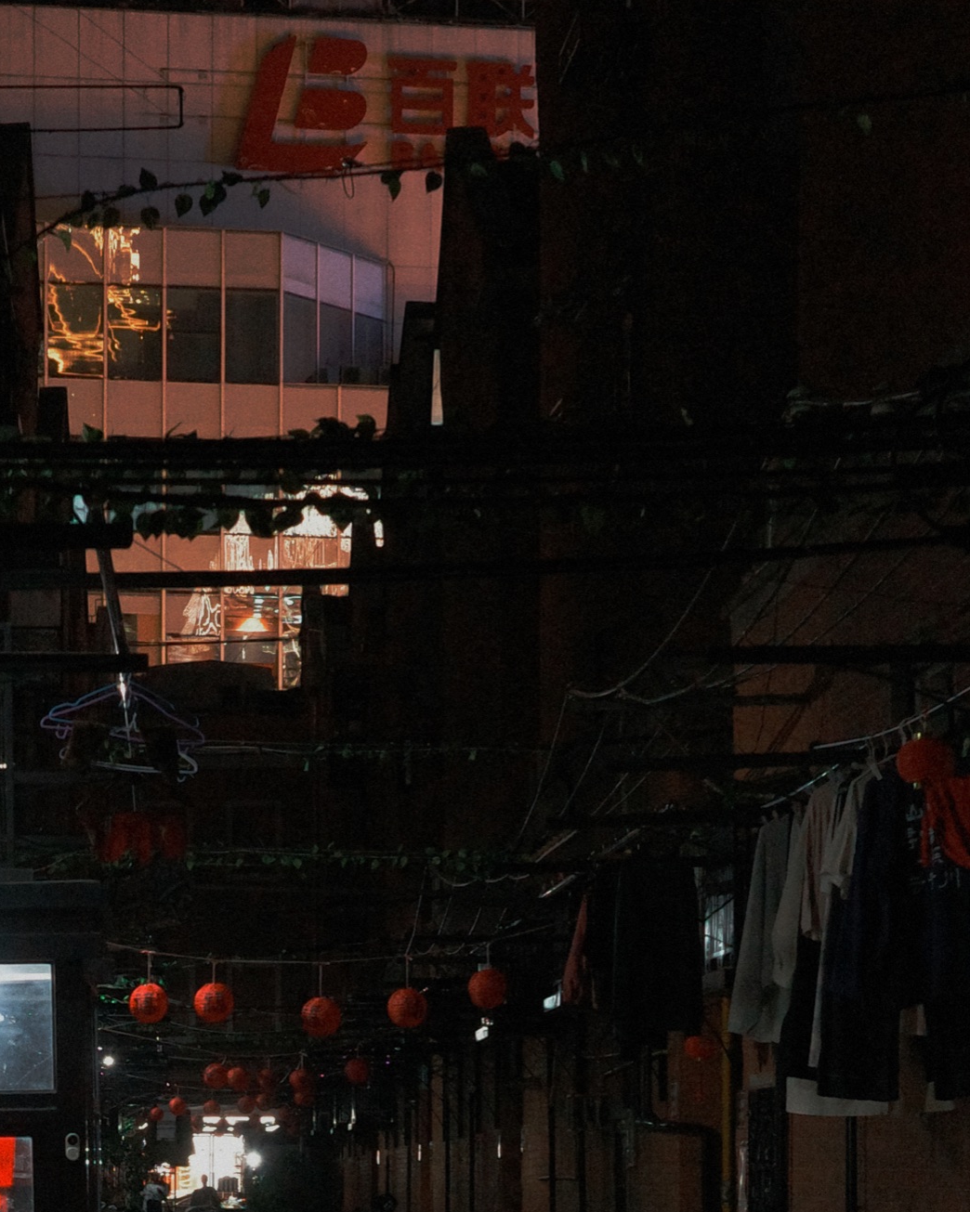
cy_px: 572
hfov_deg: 32.7
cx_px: 477
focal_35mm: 46
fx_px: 1651
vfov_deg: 40.3
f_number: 4.5
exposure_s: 1/10
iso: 4000
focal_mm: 26
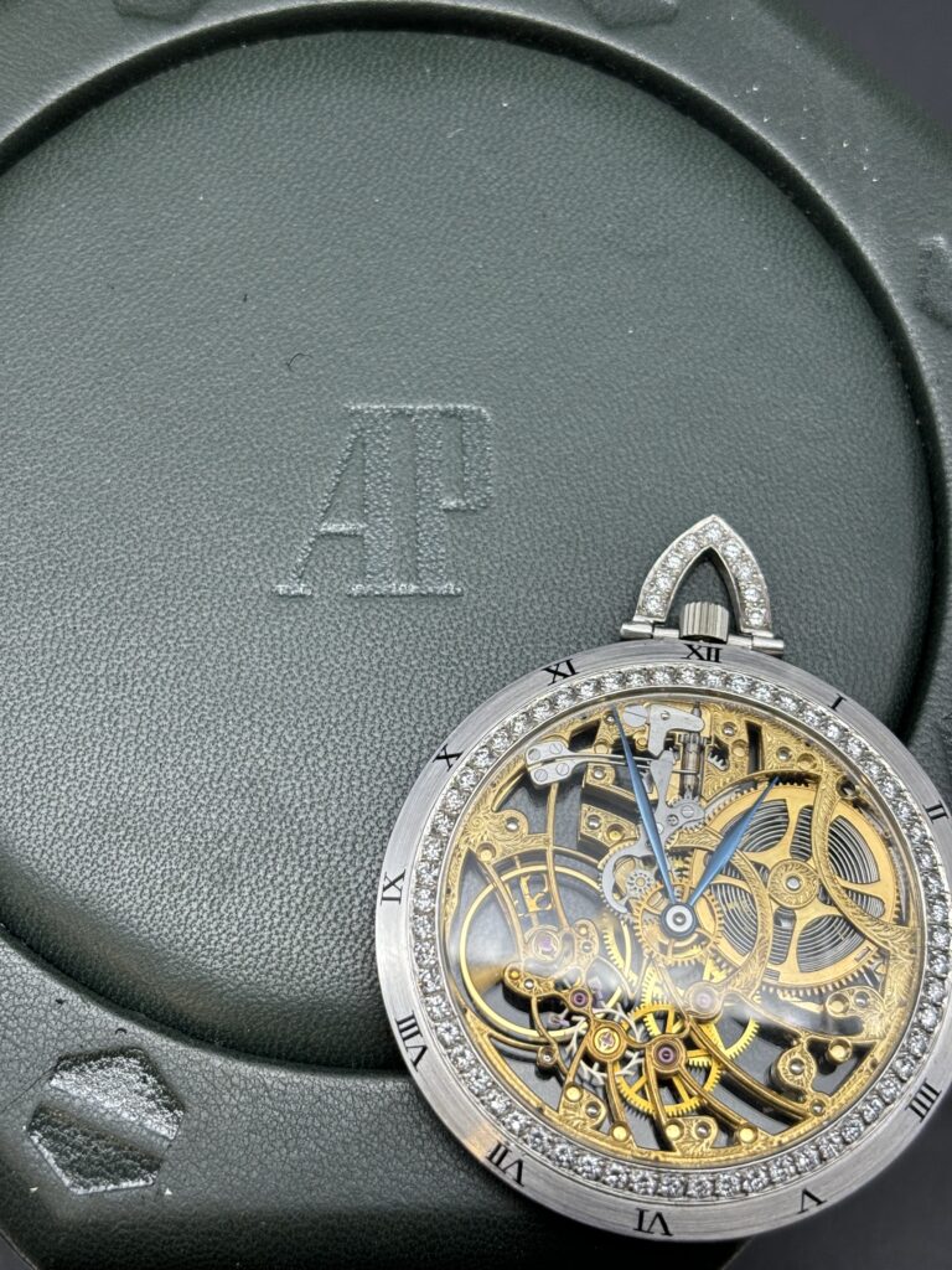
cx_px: 476
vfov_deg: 36.8
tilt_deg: -72.1
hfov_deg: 28.0
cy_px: 635
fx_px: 1907
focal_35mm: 52
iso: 40
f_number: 1.6
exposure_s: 1/100
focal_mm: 5.96
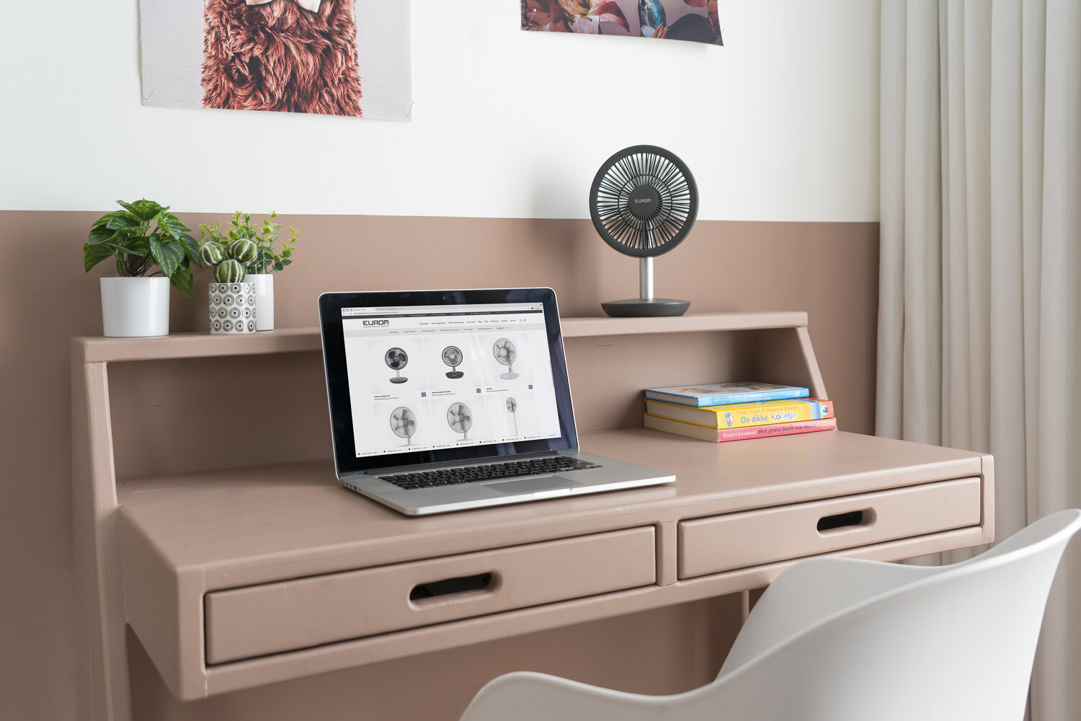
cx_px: 540
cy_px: 360
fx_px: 961
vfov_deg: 41.1
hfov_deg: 58.7
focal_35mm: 32
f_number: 4.5
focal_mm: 32
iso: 200
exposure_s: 1/80
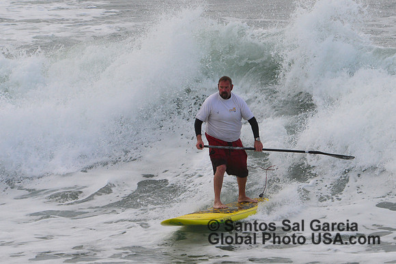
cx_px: 198
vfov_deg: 2.5
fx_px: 6051
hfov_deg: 3.7
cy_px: 132
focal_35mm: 550
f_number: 13
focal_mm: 550
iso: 1250
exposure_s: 1/800
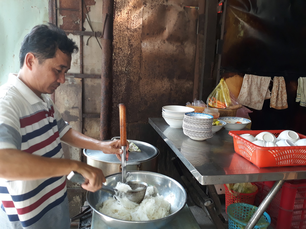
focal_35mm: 27
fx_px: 239
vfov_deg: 51.4
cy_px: 114
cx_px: 153
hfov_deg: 65.3
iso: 50
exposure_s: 1/33
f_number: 1.9
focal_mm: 3.6
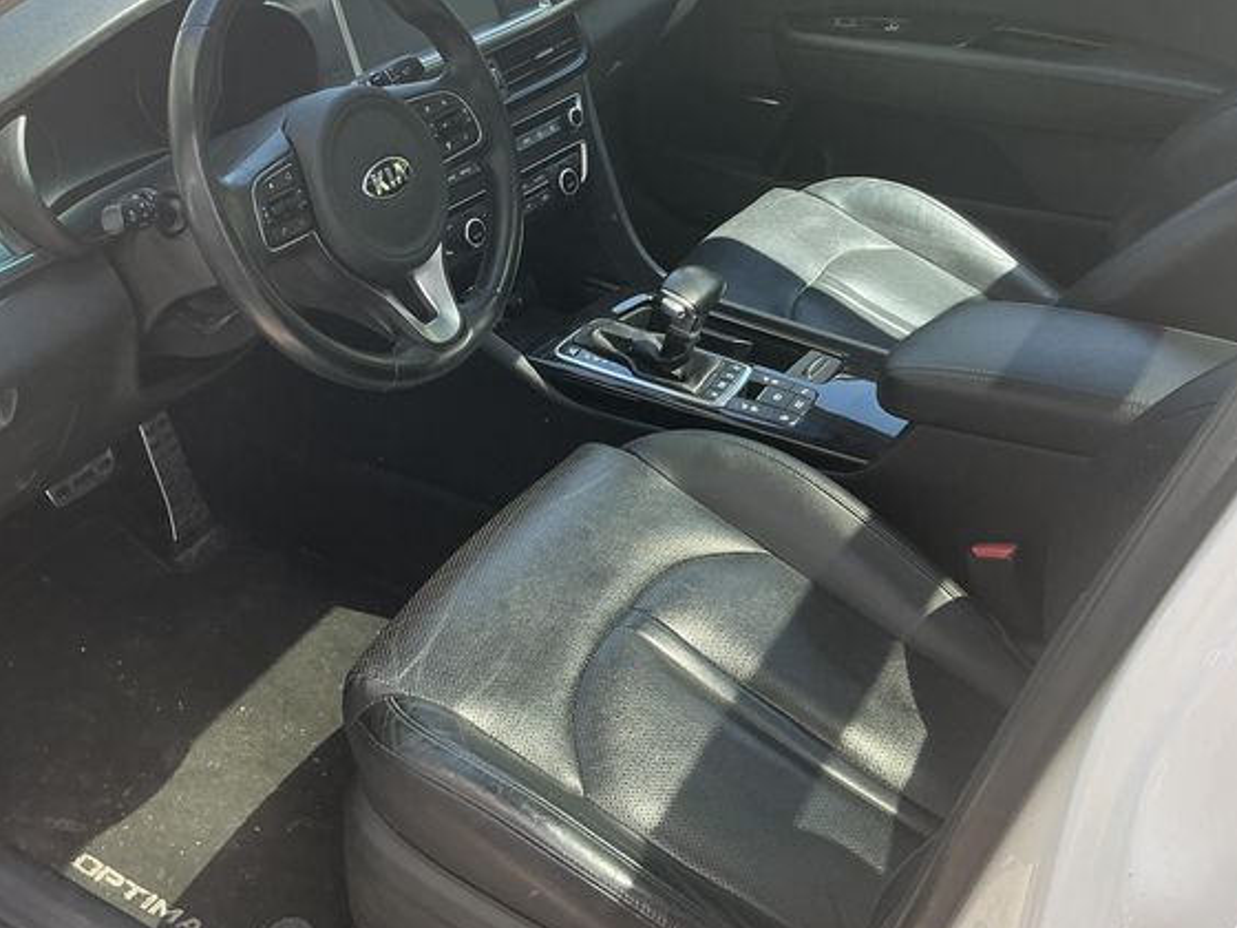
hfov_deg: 46.5
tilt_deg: -30.3
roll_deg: +2.6
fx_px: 1429
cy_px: 342
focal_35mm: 40
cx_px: 493
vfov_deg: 35.7
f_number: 1.8
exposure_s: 1/172
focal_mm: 3
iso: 32
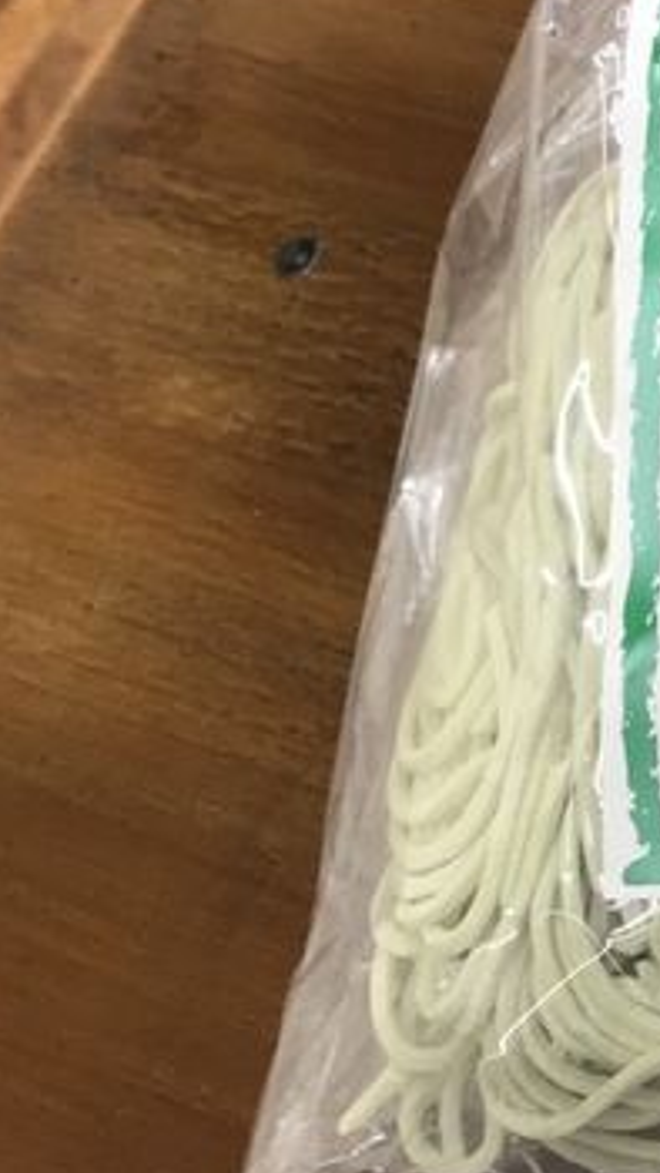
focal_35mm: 71
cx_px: 1084
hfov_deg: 15.3
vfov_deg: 29.6
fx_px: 2208
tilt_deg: -61.6
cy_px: 444
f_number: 1.8
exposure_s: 1/60
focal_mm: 3.99
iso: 25
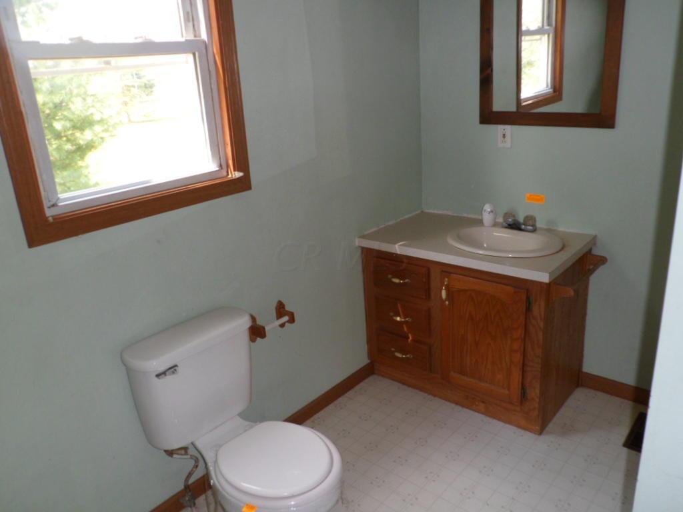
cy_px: 256
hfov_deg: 65.3
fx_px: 533
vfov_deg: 51.4
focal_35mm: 27
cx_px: 342
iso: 100
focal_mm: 4.9
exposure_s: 1/45
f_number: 3.3
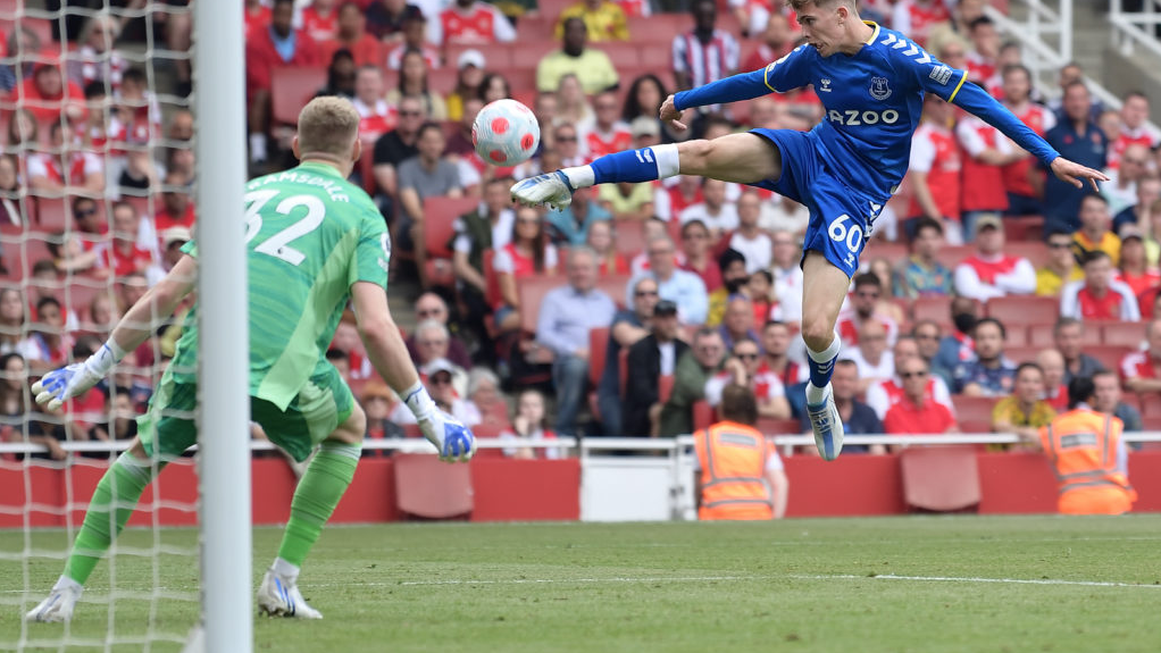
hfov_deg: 10.3
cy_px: 272
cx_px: 580
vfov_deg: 5.8
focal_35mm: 210
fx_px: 6465
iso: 400
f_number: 3.2
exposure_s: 1/800
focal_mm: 200
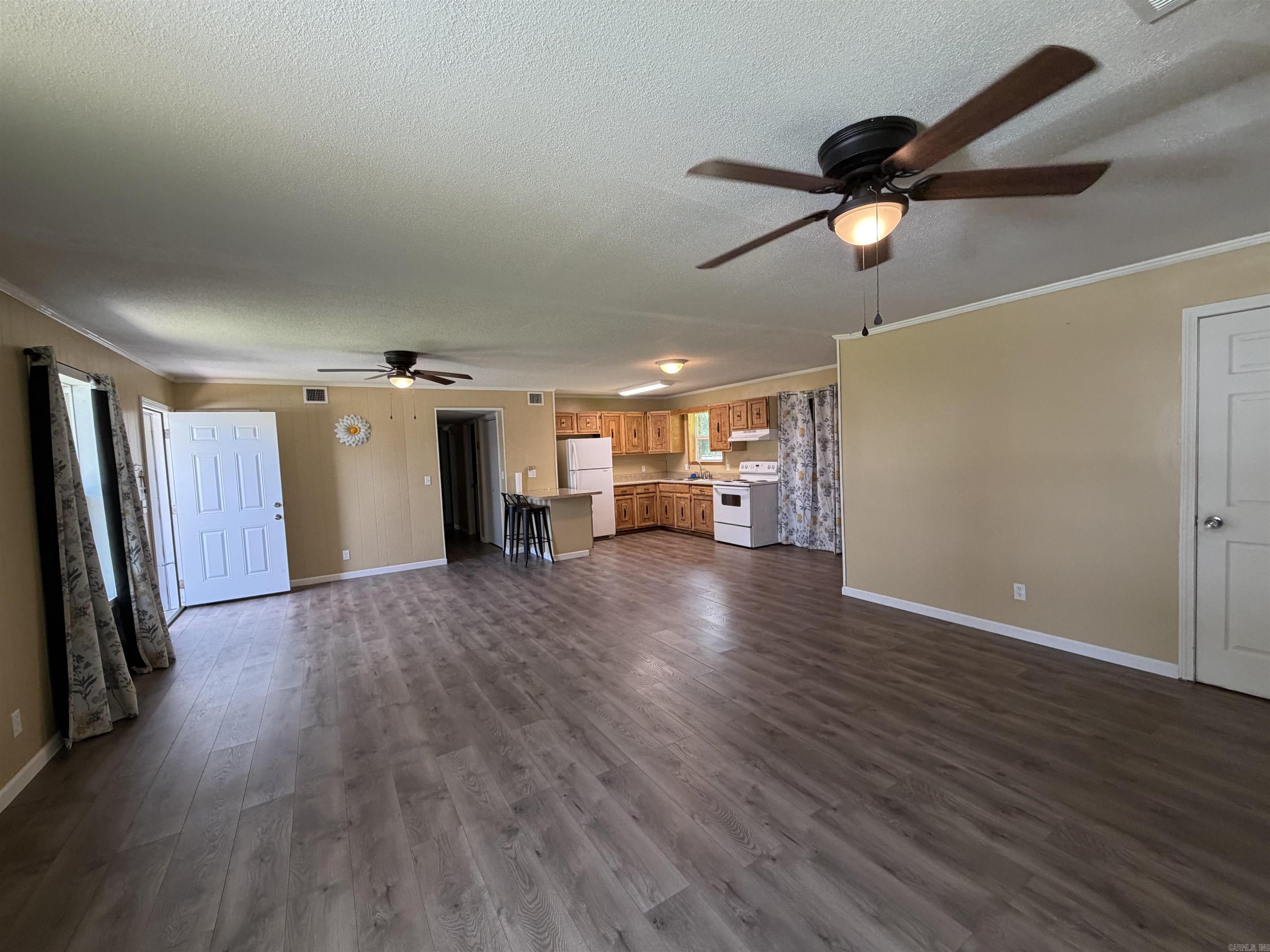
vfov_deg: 85.7
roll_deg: +3.0
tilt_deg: -1.6
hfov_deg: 102.1
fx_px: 514
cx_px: 635
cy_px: 476
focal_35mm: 14
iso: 250
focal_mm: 2.22
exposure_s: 1/120
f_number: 2.2
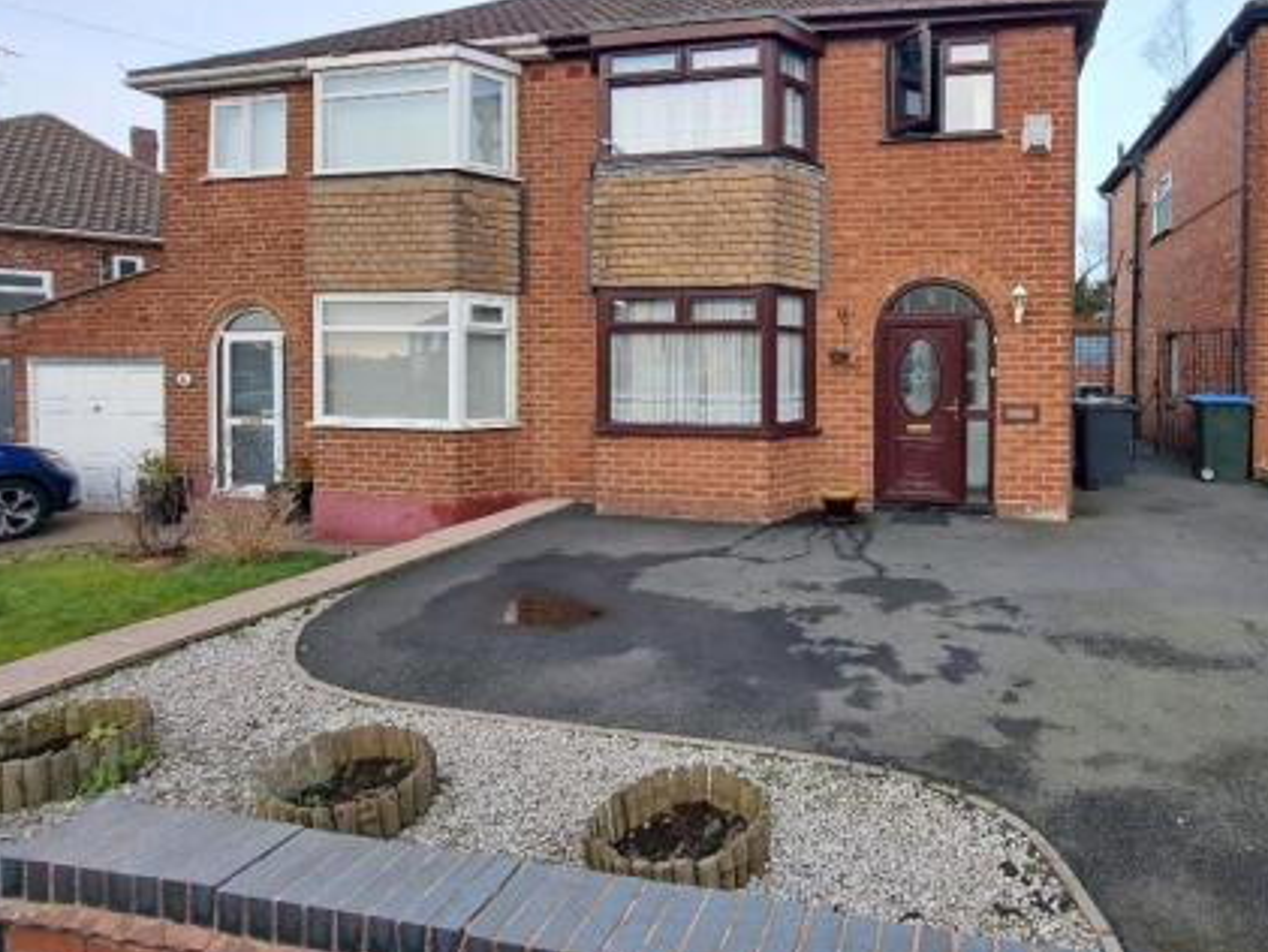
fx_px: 660
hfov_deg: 84.7
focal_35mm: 18
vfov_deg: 70.8
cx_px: 845
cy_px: 378
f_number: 2.2
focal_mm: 1.74
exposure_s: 1/50
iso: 50
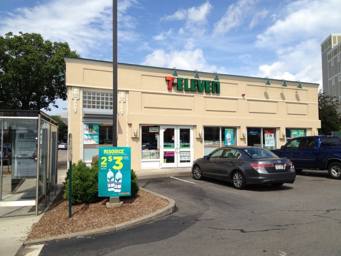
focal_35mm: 35
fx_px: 345
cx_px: 170
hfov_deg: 52.6
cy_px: 128
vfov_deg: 40.7
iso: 50
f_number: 2.4
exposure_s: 1/1727
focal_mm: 4.28
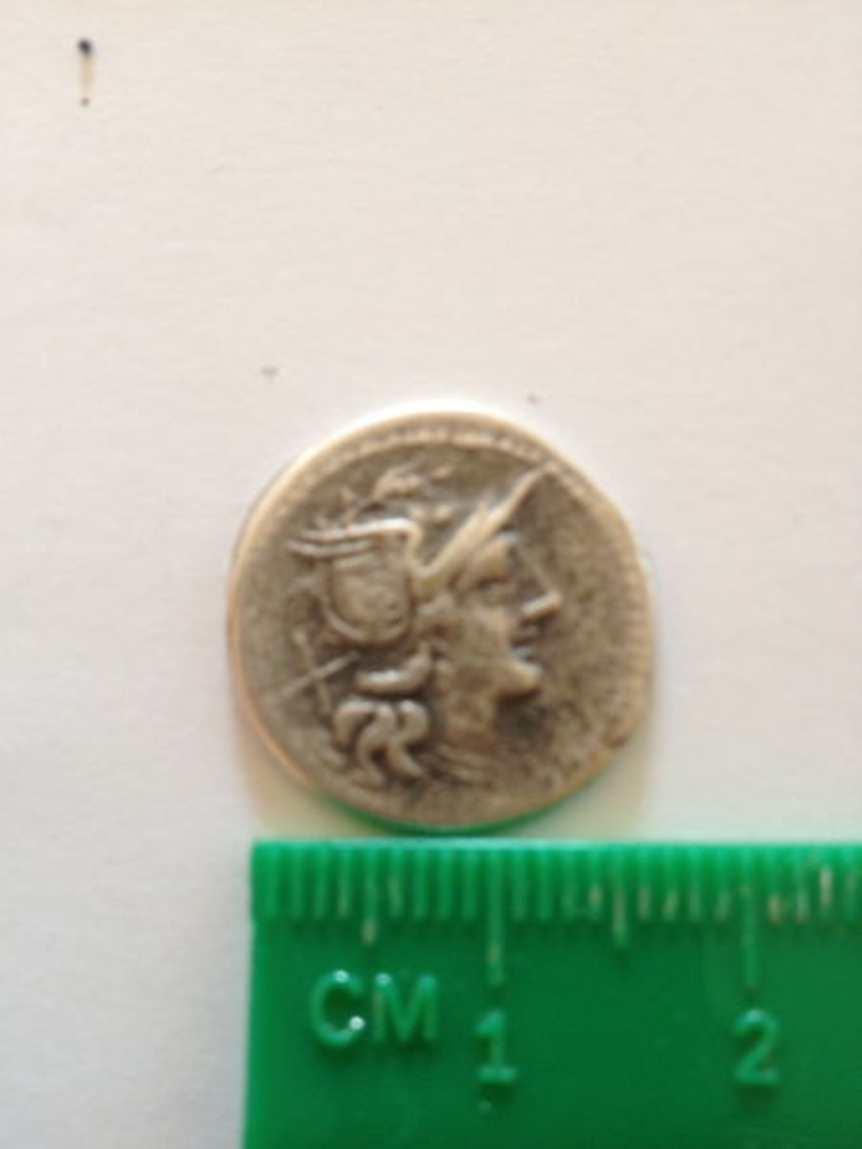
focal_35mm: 35
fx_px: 1162
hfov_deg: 40.7
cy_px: 574
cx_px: 431
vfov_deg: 52.6
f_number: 2.4
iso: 80
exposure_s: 1/20
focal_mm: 4.28
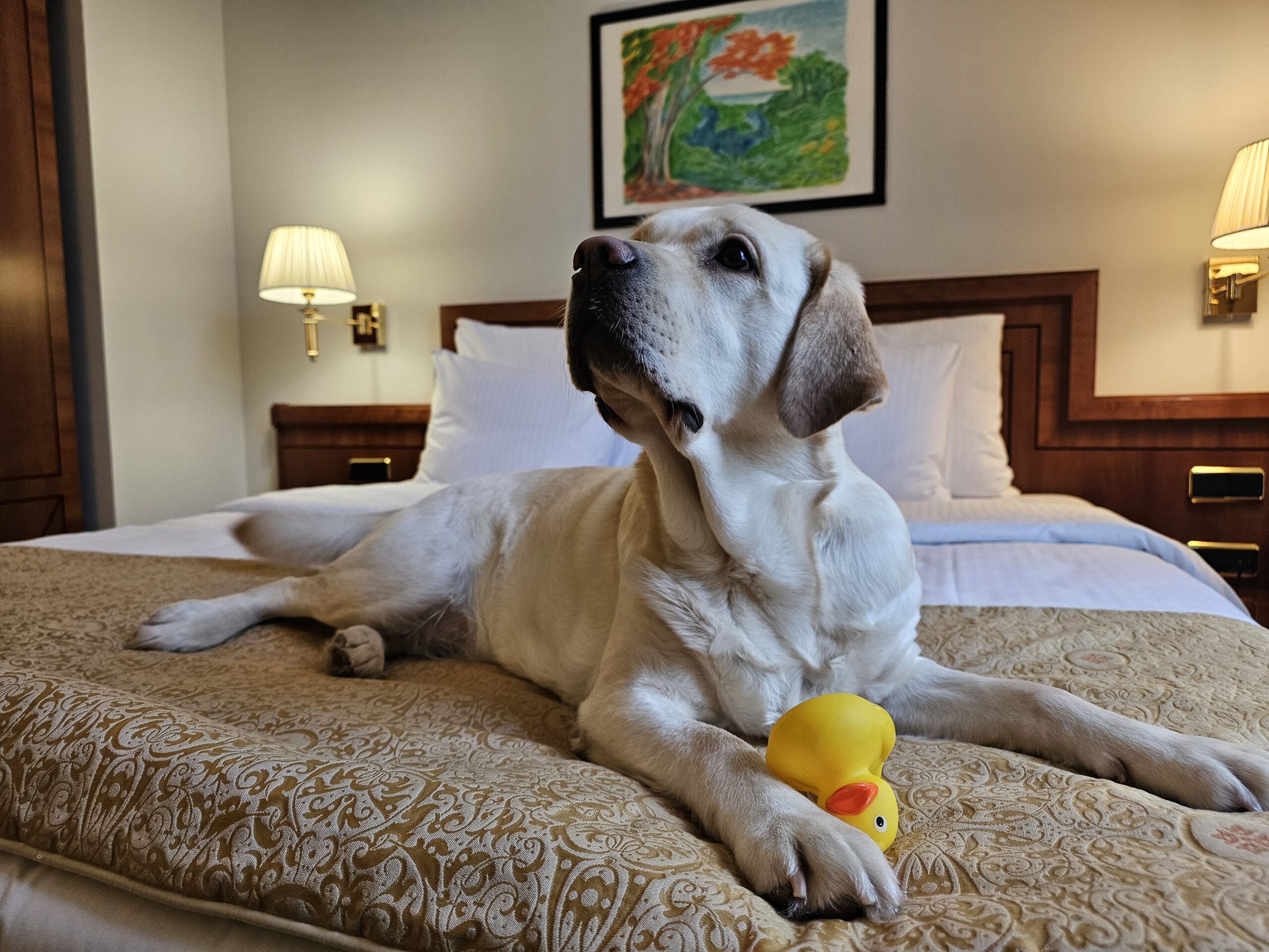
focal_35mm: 23
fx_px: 843
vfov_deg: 58.9
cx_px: 634
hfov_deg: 73.9
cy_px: 476
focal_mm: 6.3
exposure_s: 1/100
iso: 200
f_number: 1.7
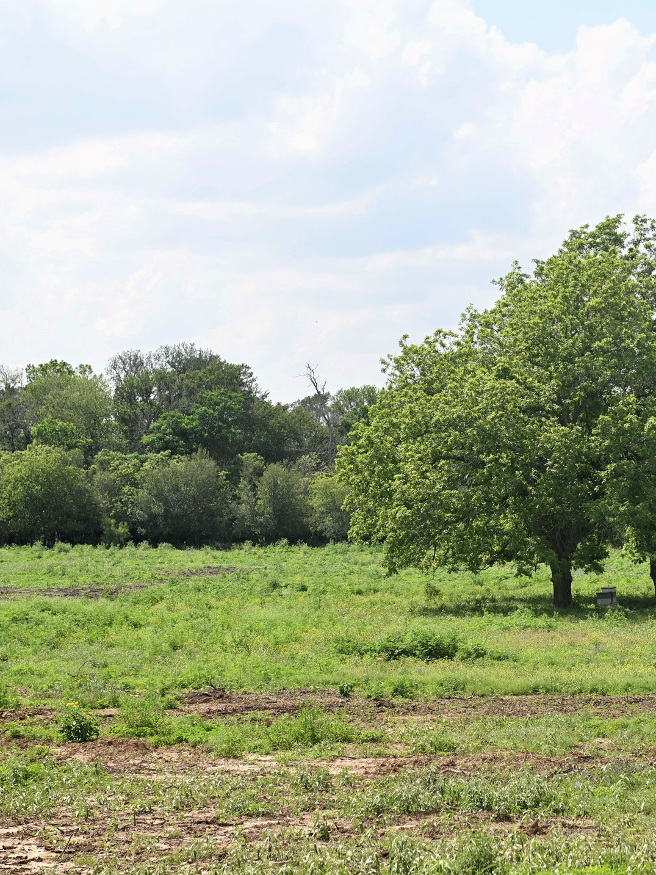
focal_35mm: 102
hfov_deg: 14.4
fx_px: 2577
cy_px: 439
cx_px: 496
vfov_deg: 19.3
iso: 320
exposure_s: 1/2000
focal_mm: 70
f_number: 5
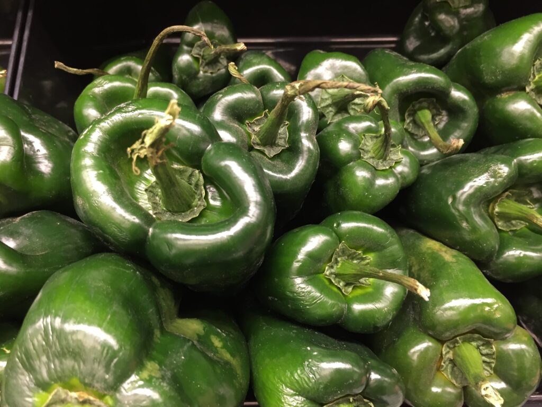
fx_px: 454
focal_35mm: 29
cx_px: 271
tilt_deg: -34.2
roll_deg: +0.5
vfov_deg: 48.2
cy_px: 204
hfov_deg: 61.7
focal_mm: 4.15
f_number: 2.2
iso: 125
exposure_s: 1/33
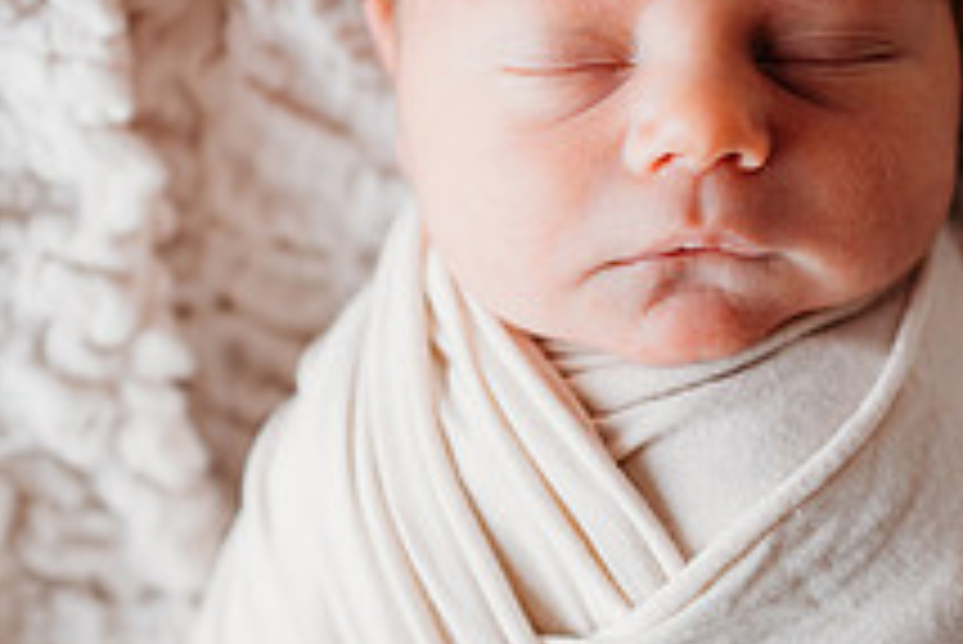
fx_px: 1740
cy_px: 263
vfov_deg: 20.9
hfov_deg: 30.7
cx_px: 657
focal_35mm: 65
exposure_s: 1/200
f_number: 2.2
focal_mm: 24
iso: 80
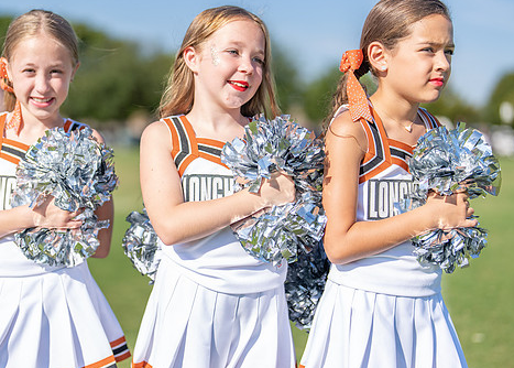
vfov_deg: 21.9
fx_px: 949
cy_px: 178
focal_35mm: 65
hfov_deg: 30.2
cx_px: 214
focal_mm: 50
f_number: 1.2
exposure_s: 1/6400
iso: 100
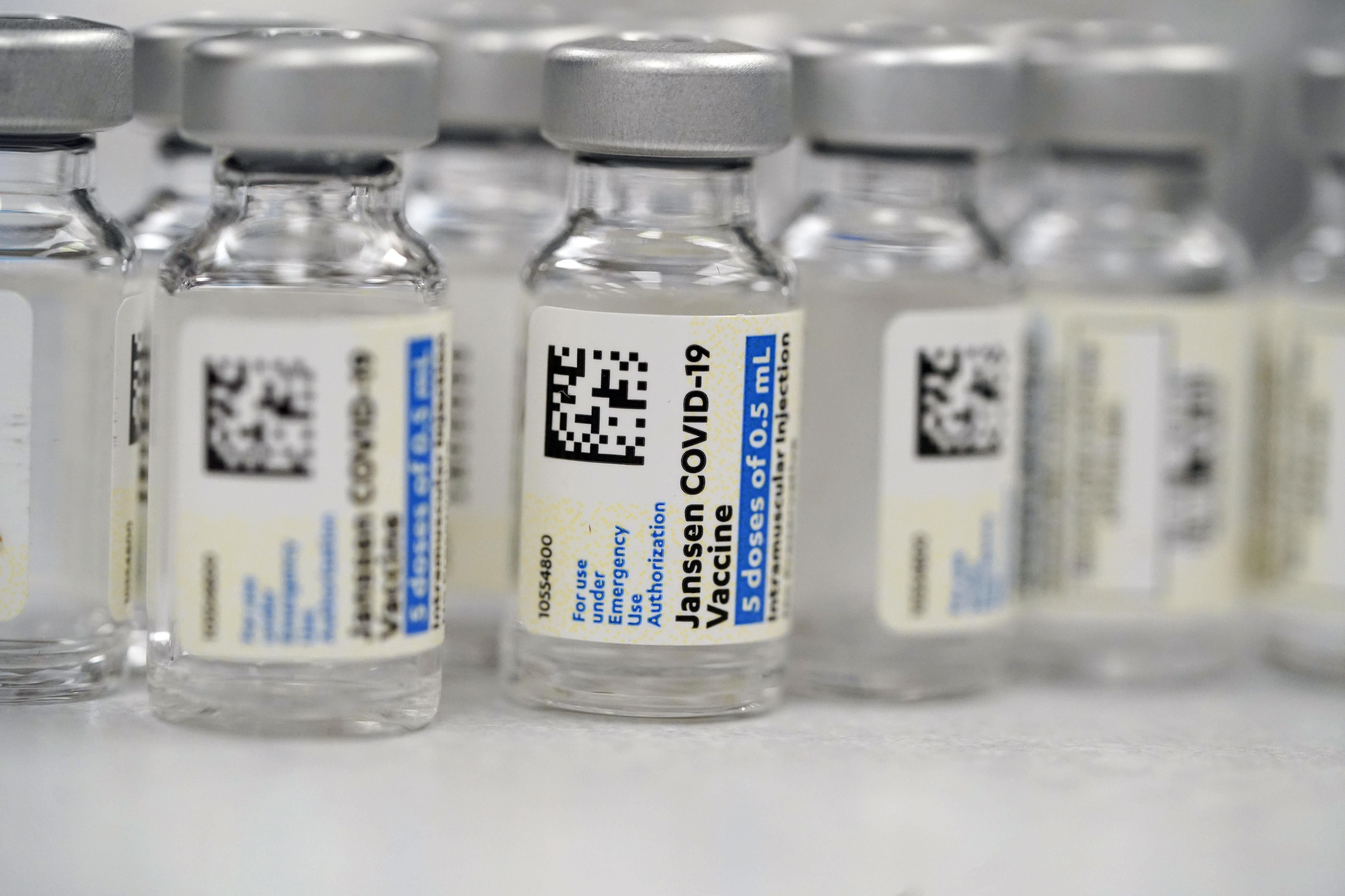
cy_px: 448
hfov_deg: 22.6
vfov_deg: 15.2
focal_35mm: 90
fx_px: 3362
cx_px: 672
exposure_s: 1/640
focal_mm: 90
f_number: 4
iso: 3200
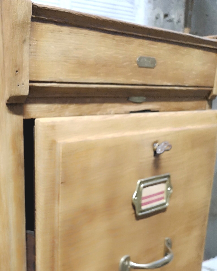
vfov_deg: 35.4
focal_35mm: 50
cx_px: 26
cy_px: 237
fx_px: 401
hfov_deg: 29.2
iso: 320
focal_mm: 3.95
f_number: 1.8
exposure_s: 1/33.3
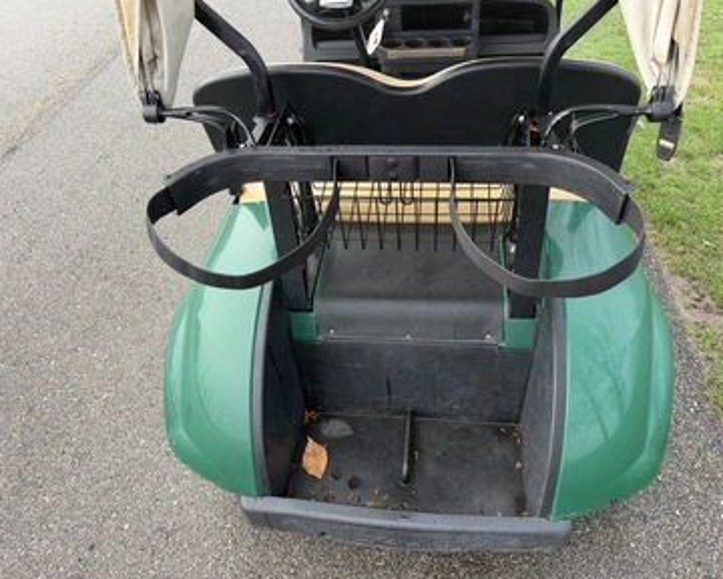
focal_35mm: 26
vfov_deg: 54.9
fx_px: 556
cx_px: 370
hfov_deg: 66.0
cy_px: 294
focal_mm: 6.76
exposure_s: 1/121
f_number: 1.78
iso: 50
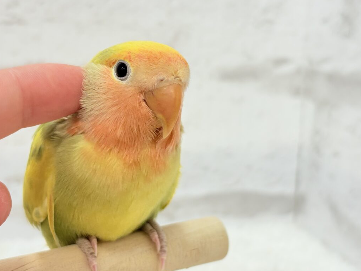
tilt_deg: -10.8
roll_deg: -1.4
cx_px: 162
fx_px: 636
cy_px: 116
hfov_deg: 31.7
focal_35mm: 61
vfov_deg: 24.0
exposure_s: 1/100
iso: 80
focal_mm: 5.96
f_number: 1.6
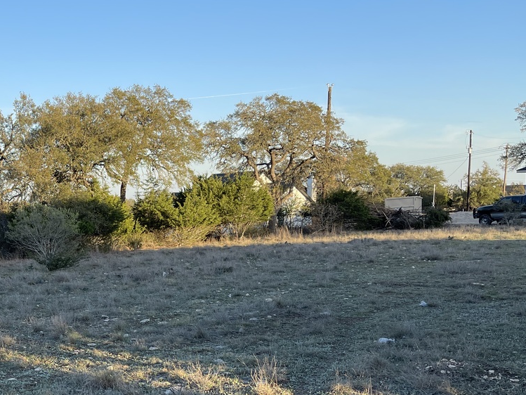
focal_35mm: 50
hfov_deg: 36.4
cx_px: 77
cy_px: 317
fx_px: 760
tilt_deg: -9.4
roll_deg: +2.1
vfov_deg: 28.5
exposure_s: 1/1038
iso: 32
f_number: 1.6
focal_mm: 5.1
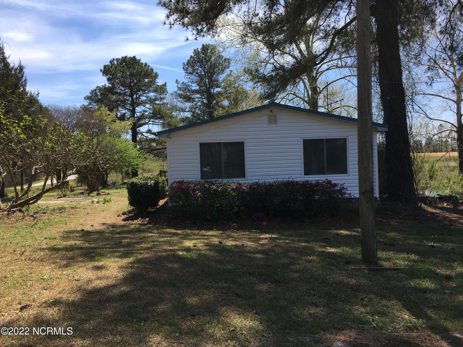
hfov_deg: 61.7
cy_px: 174
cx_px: 232
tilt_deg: +0.2
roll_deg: +0.7
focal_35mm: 29
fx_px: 388
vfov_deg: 48.2
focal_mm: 4.15
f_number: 2.2
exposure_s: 1/1202
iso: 25
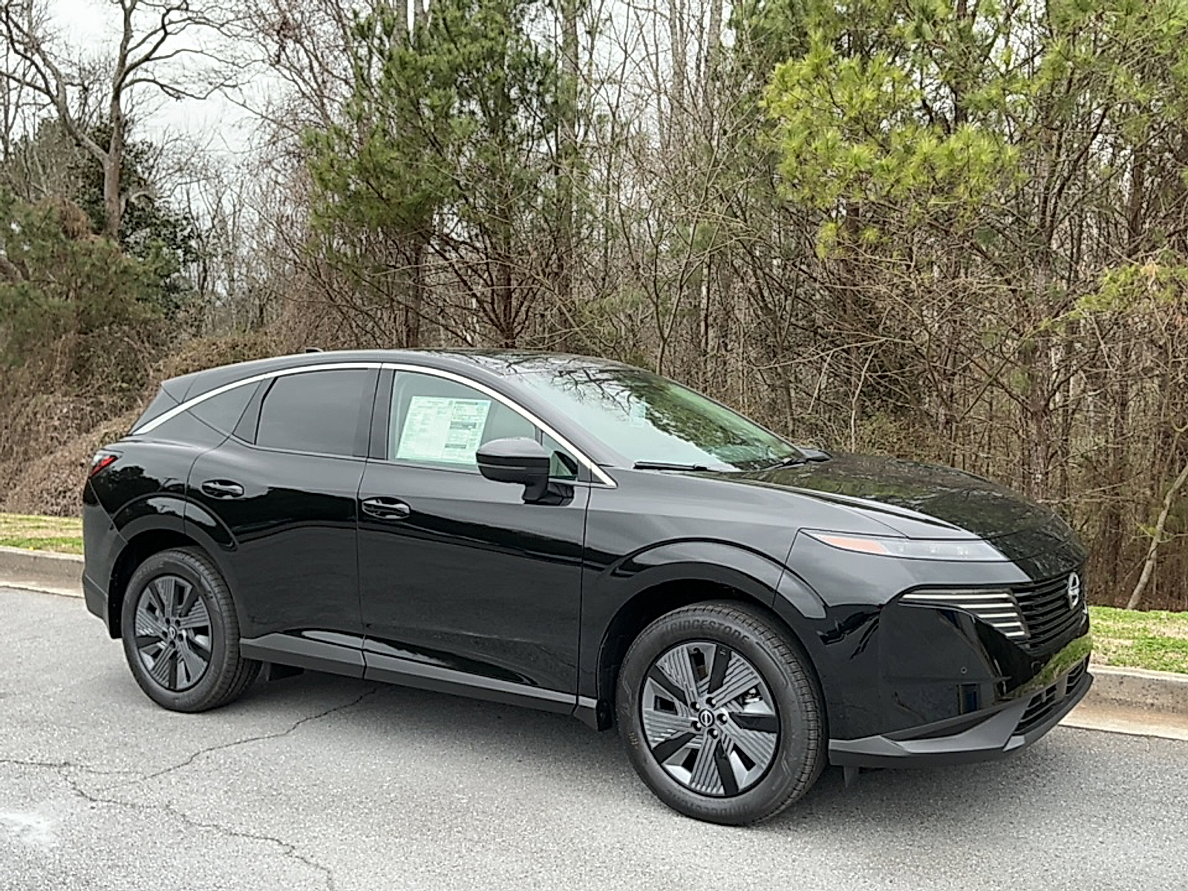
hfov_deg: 61.7
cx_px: 594
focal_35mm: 29
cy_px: 446
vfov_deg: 48.2
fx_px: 995
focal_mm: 3
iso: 16
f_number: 1.8
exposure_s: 1/130
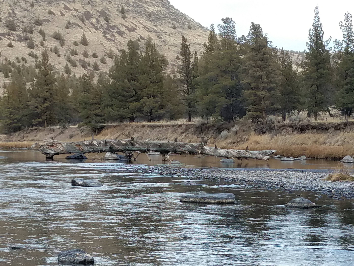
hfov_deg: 67.3
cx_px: 177
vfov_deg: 53.1
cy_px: 133
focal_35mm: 26
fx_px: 266
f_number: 1.7
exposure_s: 1/401
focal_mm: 4.2
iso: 40
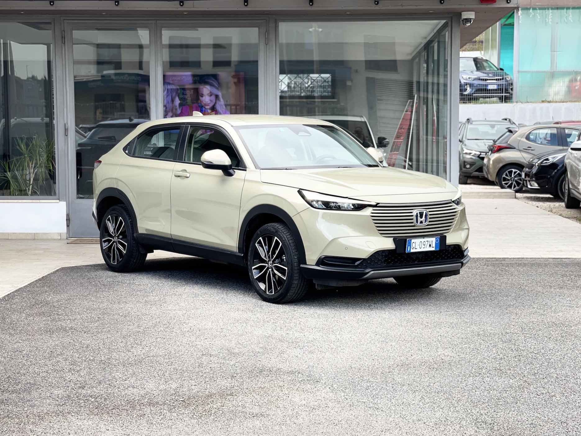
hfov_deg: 30.3
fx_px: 1074
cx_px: 290
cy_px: 218
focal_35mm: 64
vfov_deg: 22.9
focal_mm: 7.5
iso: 25
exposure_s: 1/121
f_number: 2.2
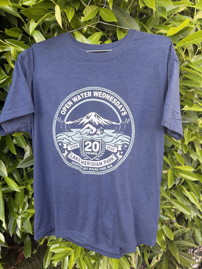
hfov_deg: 56.8
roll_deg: +1.9
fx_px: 187
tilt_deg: -14.6
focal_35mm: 24
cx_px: 101
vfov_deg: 71.6
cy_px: 134
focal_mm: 6.76
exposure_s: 1/210
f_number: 1.78
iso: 64
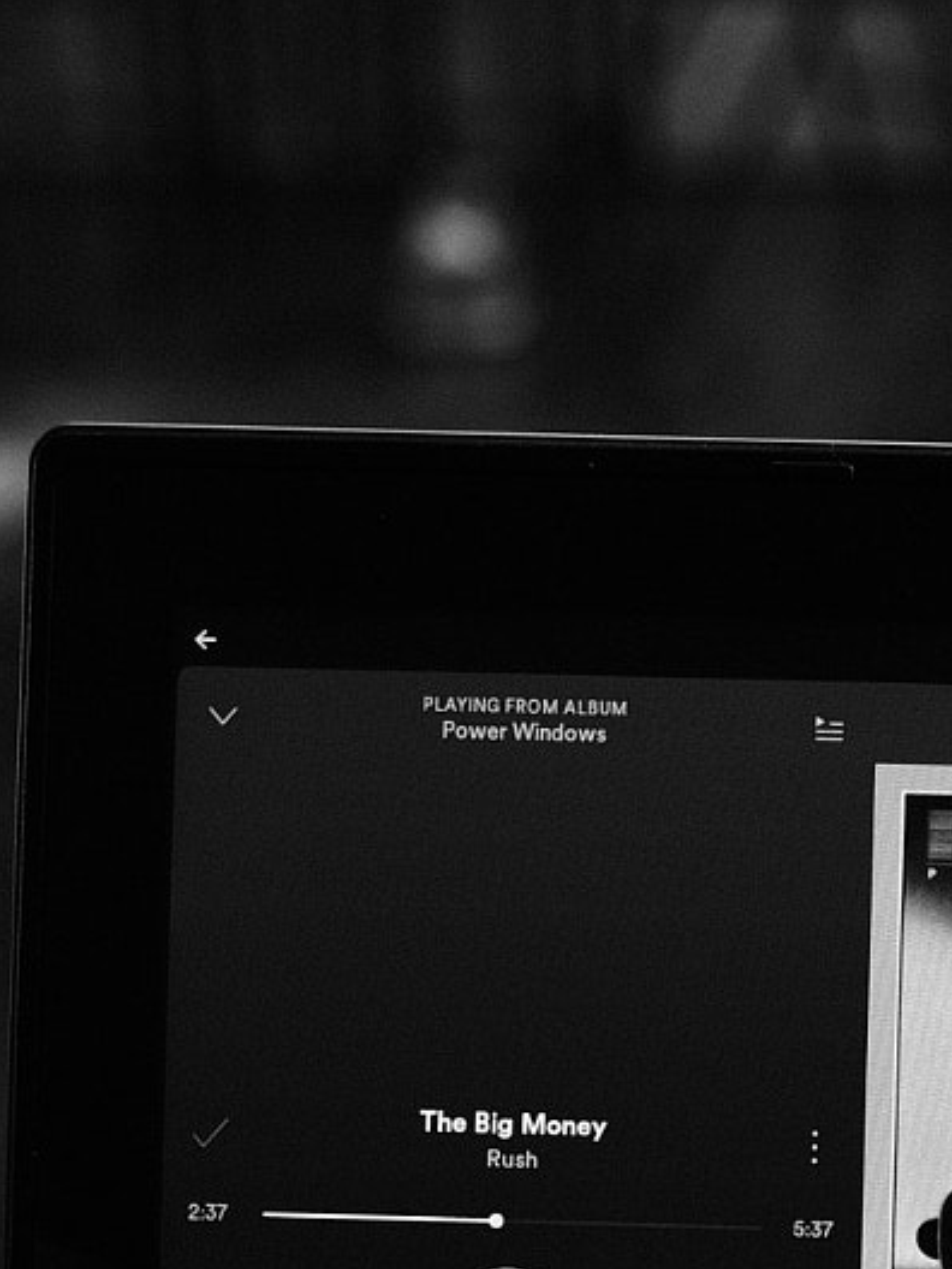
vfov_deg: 19.3
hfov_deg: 14.3
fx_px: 3630
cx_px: 1262
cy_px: 1269
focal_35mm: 99
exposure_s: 1/125
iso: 1600
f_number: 2.8
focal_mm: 22.7
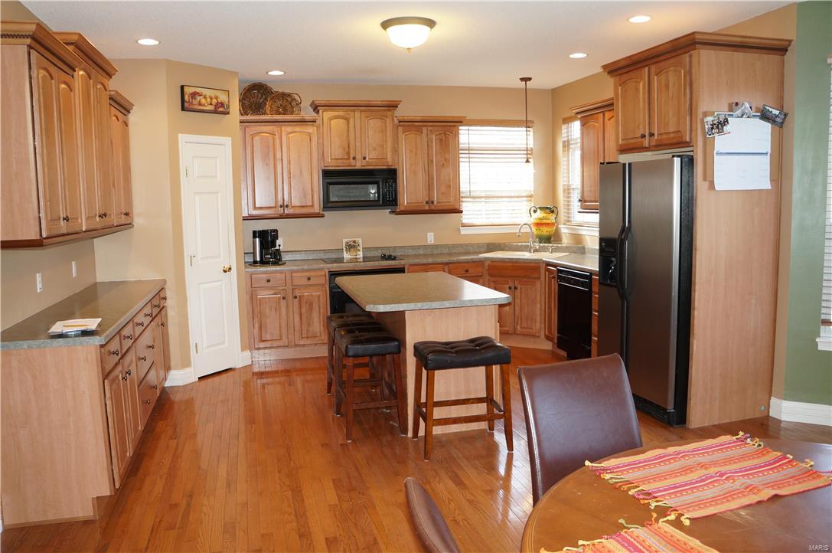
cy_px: 276
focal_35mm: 27
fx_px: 623
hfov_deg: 67.4
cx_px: 416
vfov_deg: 47.8
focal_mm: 18
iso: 500
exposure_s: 1/60
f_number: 4
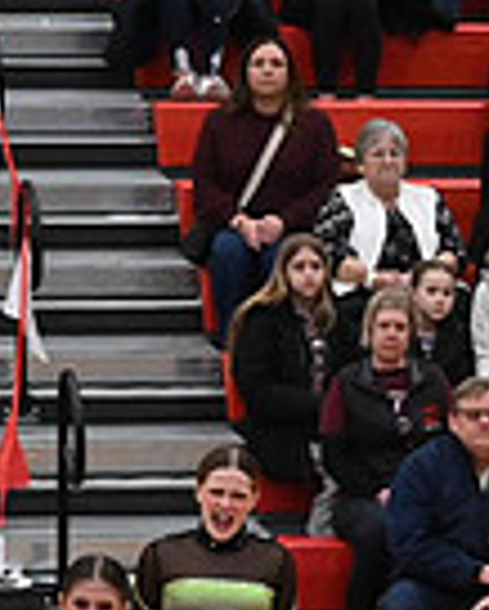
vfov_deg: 4.6
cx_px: 1216
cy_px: 720
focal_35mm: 421
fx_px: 7608
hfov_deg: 3.6
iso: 6400
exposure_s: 1/400
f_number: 4
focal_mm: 70
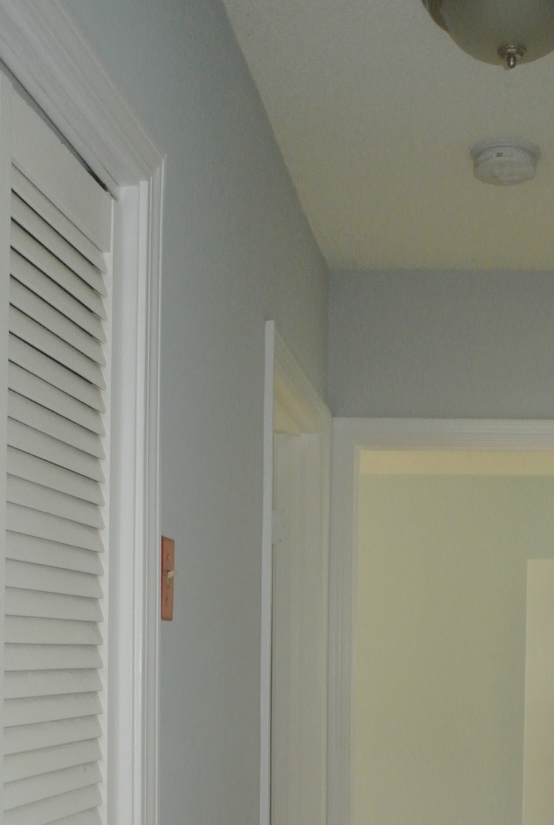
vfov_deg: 35.8
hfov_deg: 25.9
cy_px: 744
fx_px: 1194
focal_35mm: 52
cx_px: 378
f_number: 2.8
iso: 800
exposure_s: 1/60
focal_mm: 10
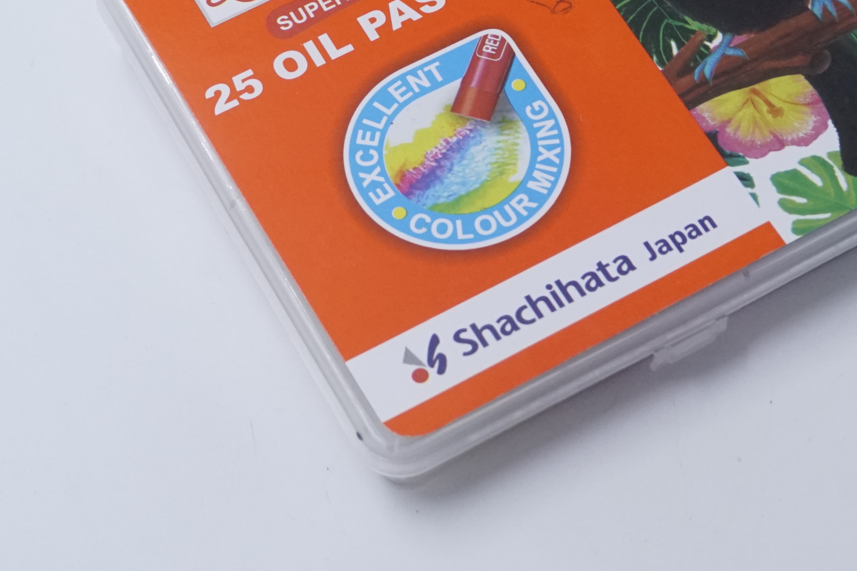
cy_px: -129
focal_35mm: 113
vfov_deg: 11.9
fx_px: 2690
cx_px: 793
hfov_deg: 17.8
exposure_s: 1/320
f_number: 8
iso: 1250
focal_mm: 30
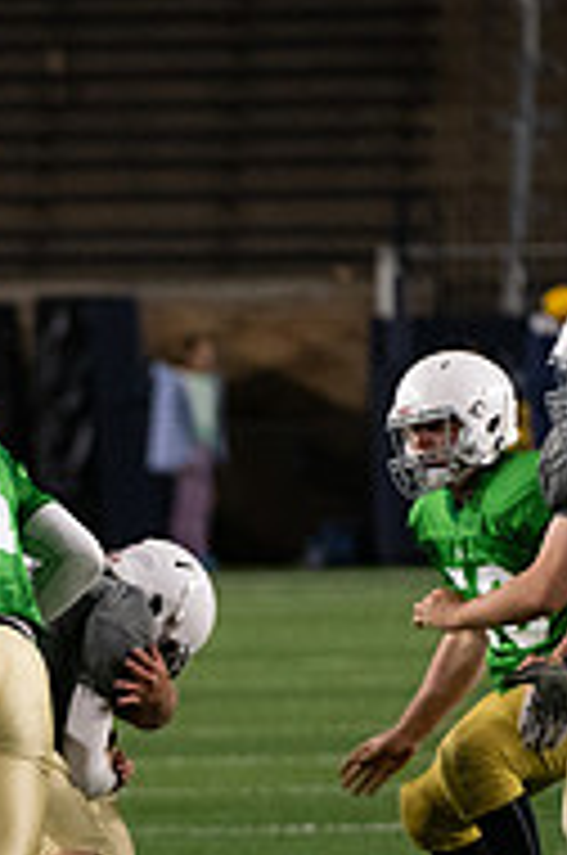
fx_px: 19584
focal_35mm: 826
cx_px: 86
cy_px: 614
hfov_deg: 1.7
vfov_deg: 2.5
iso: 3600
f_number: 4
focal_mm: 270
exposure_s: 1/500
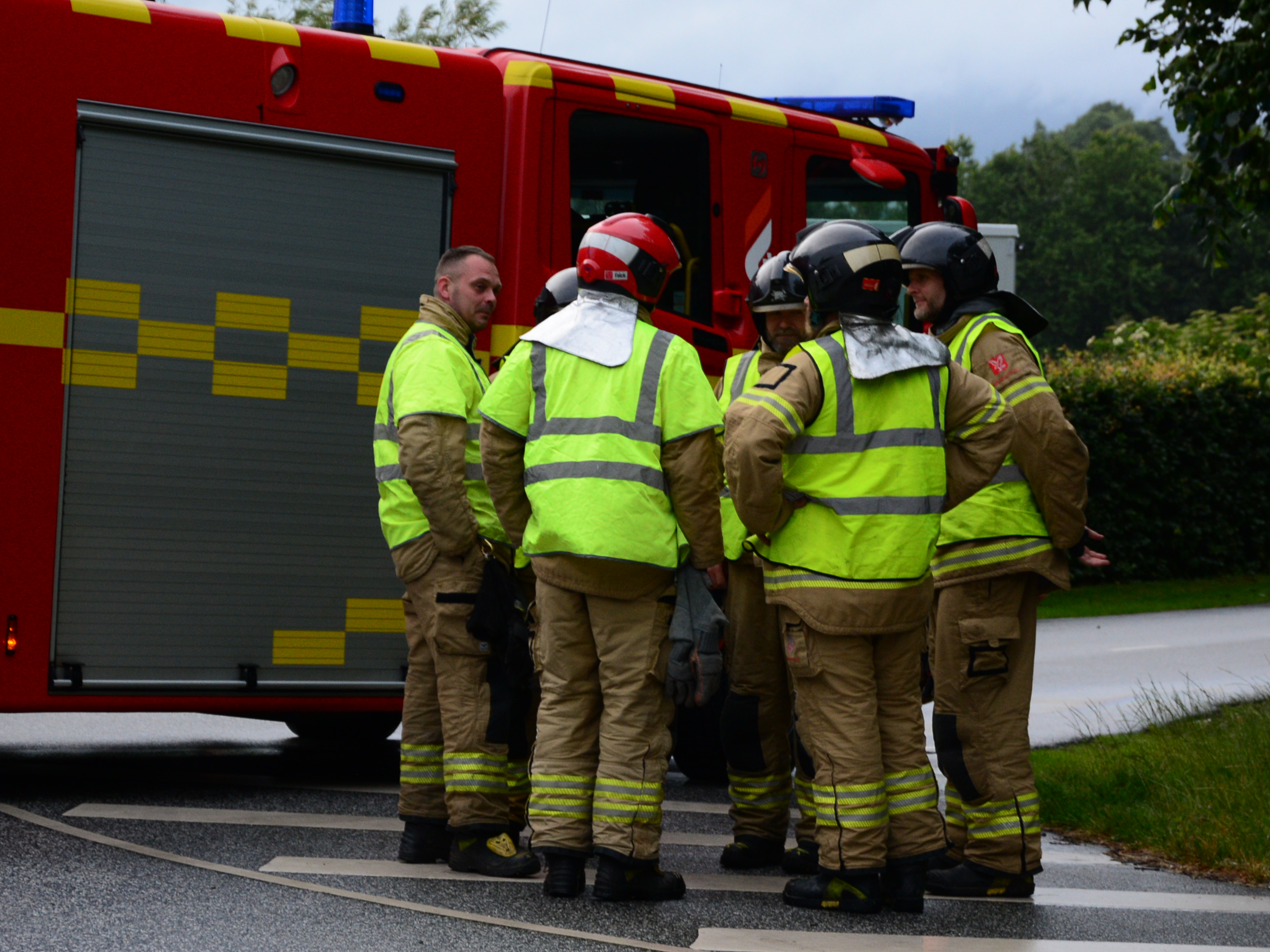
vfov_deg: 12.6
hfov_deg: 16.7
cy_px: 433
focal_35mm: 118
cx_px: 764
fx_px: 4329
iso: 560
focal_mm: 50
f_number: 5
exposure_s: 1/80
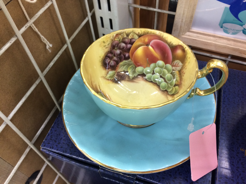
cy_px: 92
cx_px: 123
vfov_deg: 48.2
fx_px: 206
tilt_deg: -52.1
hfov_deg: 61.7
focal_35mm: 29
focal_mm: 4.15
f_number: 2.2
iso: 160
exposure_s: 1/33
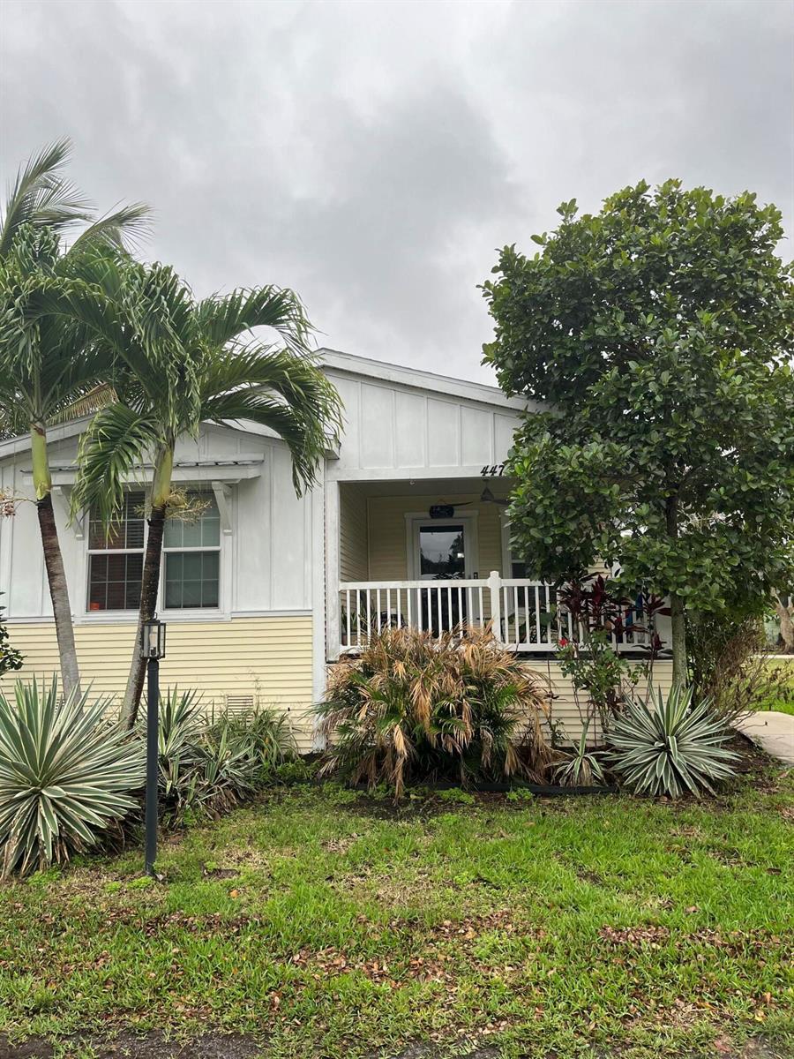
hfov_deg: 53.1
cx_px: 397
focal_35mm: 26
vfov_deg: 67.3
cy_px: 530
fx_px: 795
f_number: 1.6
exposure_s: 1/563
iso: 50
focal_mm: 5.1
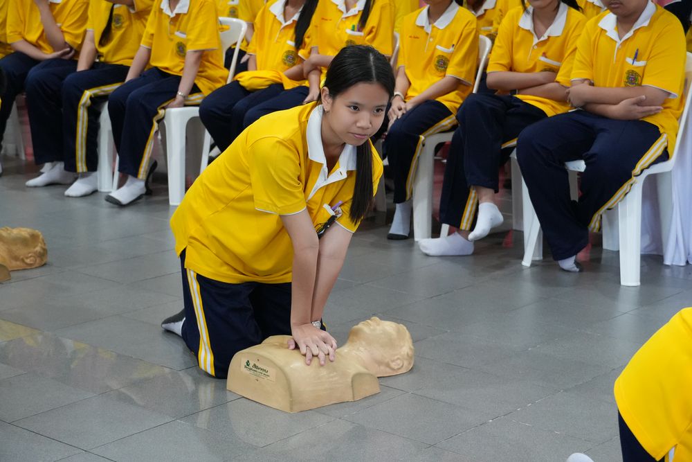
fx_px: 1413
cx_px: 346
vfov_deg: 18.6
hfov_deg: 27.5
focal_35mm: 74
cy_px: 231
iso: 3200
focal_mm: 49
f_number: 5
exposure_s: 1/125
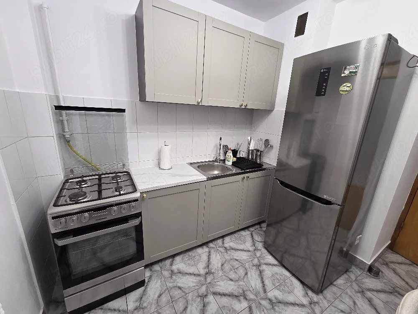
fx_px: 157
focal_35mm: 13
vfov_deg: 89.9
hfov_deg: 106.2
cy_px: 157
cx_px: 209
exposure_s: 1/101
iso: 125
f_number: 2.2
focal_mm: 2.2
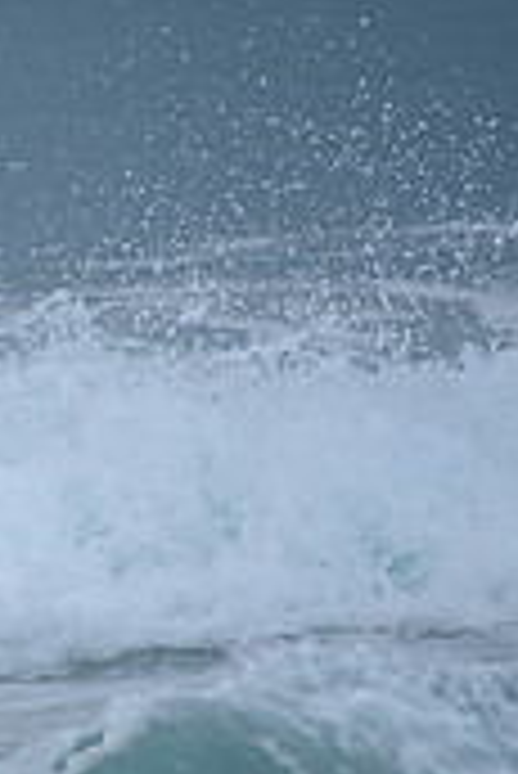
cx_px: -680
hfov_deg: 0.8
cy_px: 502
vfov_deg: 1.2
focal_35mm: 1683
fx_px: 36249
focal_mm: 500
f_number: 5.6
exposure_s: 1/800
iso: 180
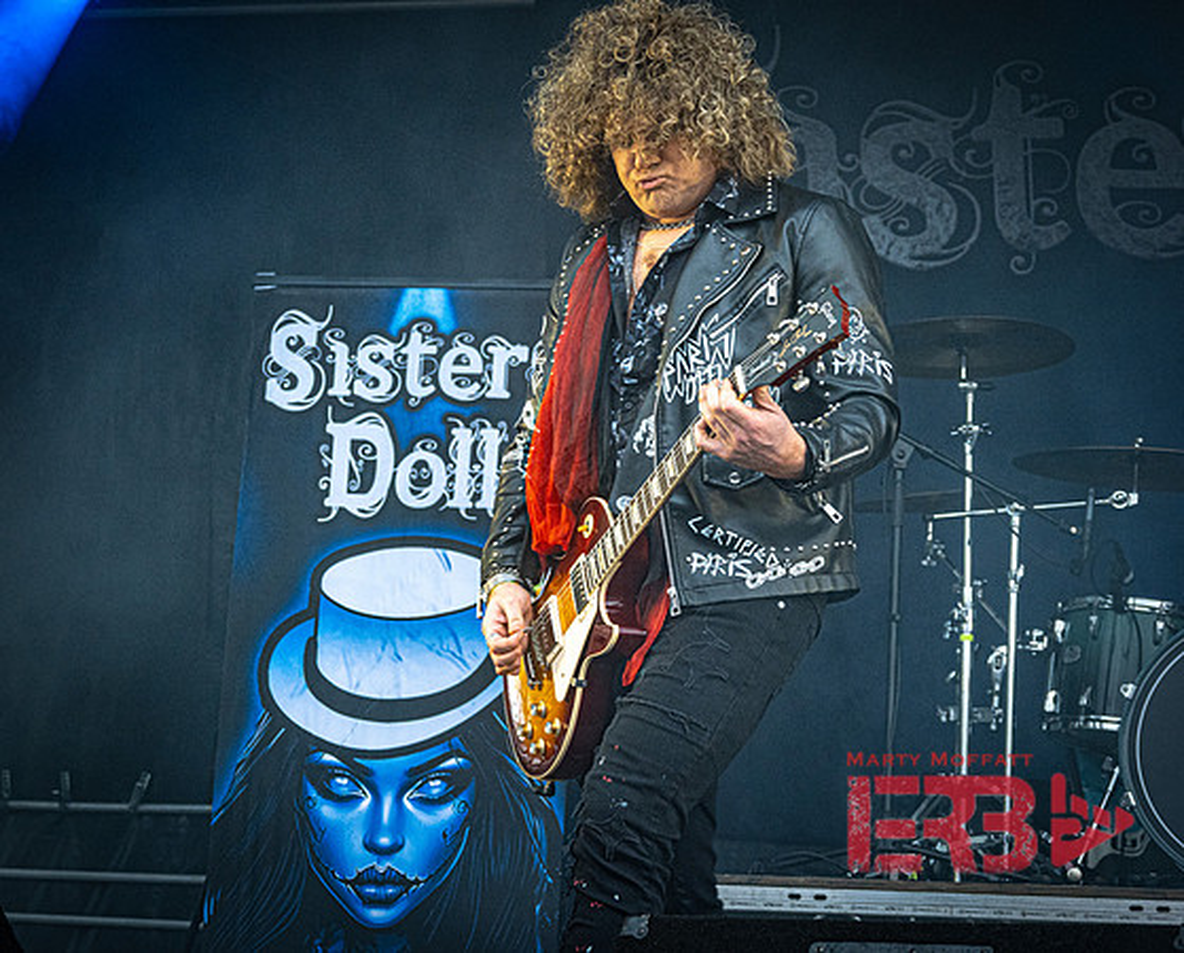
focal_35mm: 86
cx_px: 549
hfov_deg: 22.3
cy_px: 476
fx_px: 3009
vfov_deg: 18.0
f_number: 4.5
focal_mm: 41
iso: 800
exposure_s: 1/320
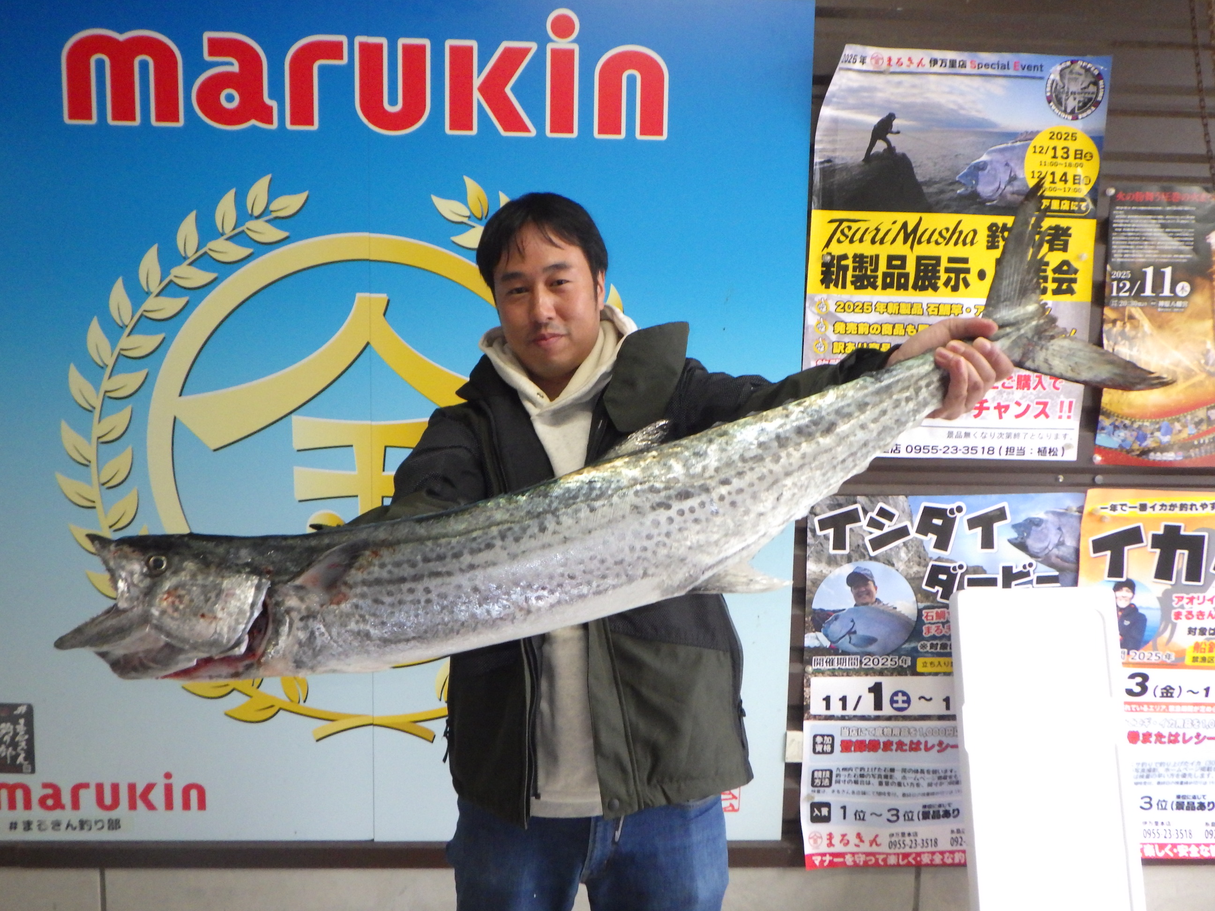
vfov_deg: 49.7
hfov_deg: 63.4
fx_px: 983
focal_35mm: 28
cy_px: 456
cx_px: 608
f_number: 3.5
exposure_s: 1/45
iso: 640
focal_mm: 5
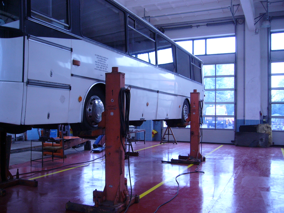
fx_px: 287
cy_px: 106
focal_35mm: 35
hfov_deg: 52.6
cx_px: 142
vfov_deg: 40.7
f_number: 2.8
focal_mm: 5.8
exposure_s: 1/30
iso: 100
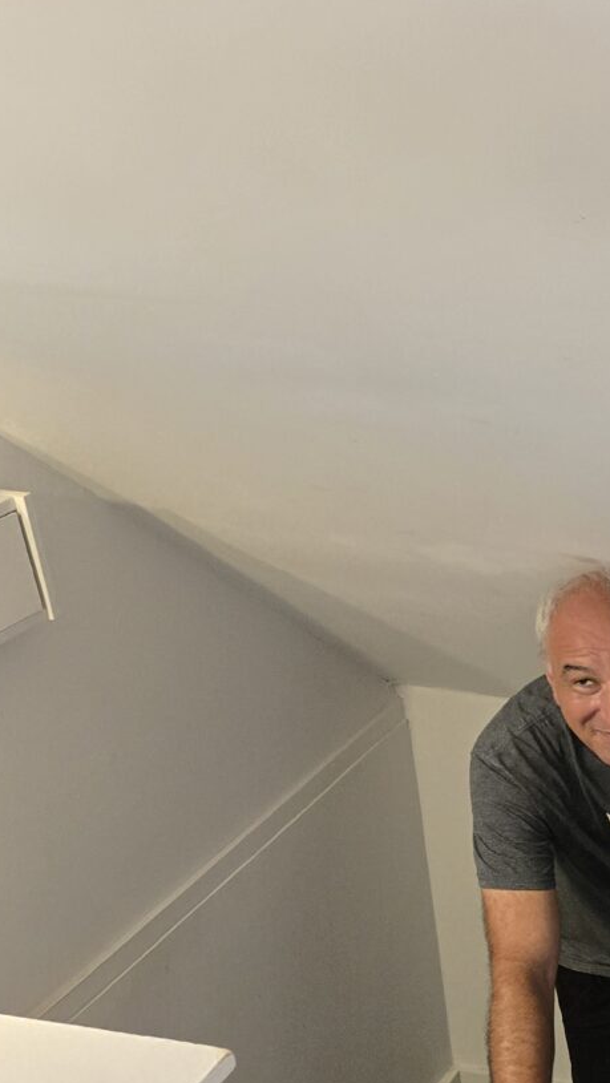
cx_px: 920
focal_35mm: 59
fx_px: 1695
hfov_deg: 18.1
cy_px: 942
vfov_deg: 33.8
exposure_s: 1/120
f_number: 1.8
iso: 1000
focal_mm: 5.4
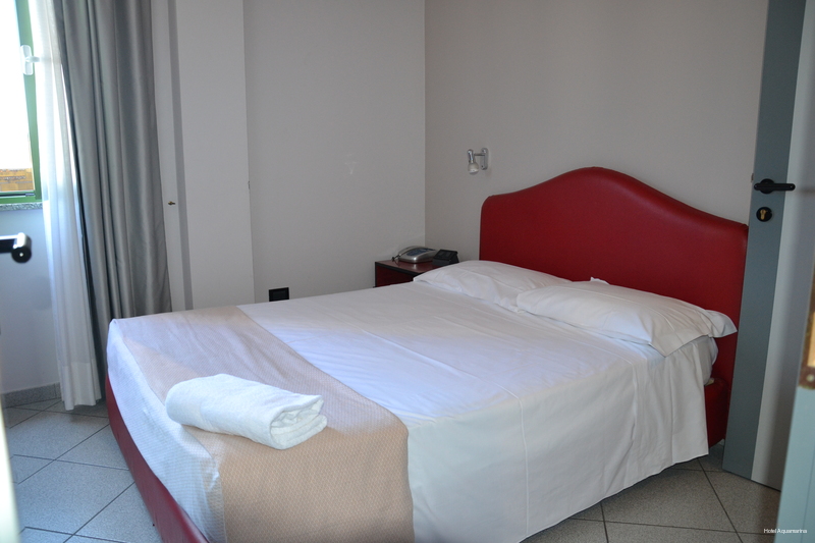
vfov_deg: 47.9
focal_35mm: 27
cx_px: 408
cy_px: 272
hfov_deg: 67.4
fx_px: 611
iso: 800
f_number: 3.5
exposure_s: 1/60
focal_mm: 18
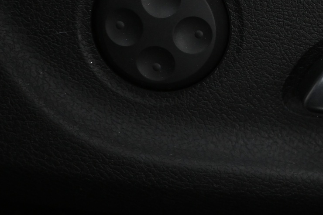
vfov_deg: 16.5
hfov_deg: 23.4
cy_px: 39
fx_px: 736
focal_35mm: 82
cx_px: 343
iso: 2000
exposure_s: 1/30
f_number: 4.2
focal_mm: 25
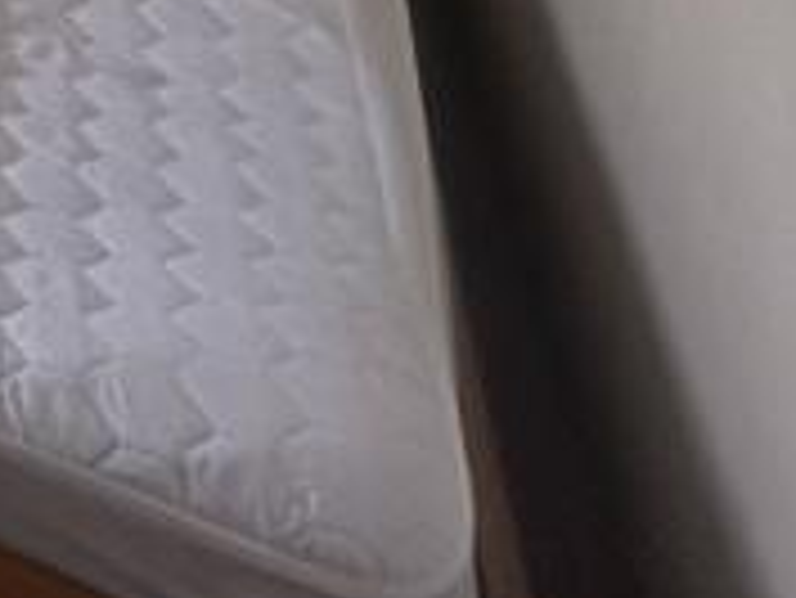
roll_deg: +2.4
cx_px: -1489
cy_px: -1061
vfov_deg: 12.0
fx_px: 1864
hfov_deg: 12.2
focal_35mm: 81
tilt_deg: -6.9
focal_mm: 2.22
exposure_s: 1/274
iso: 40
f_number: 2.2
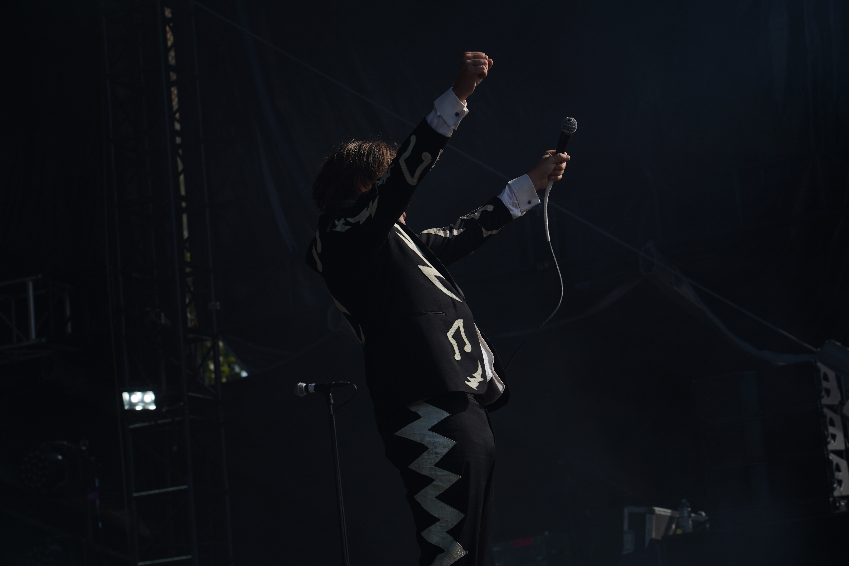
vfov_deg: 13.0
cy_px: 283
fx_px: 2476
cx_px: 424
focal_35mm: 105
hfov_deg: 19.5
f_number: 8
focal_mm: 105
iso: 100
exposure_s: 1/500
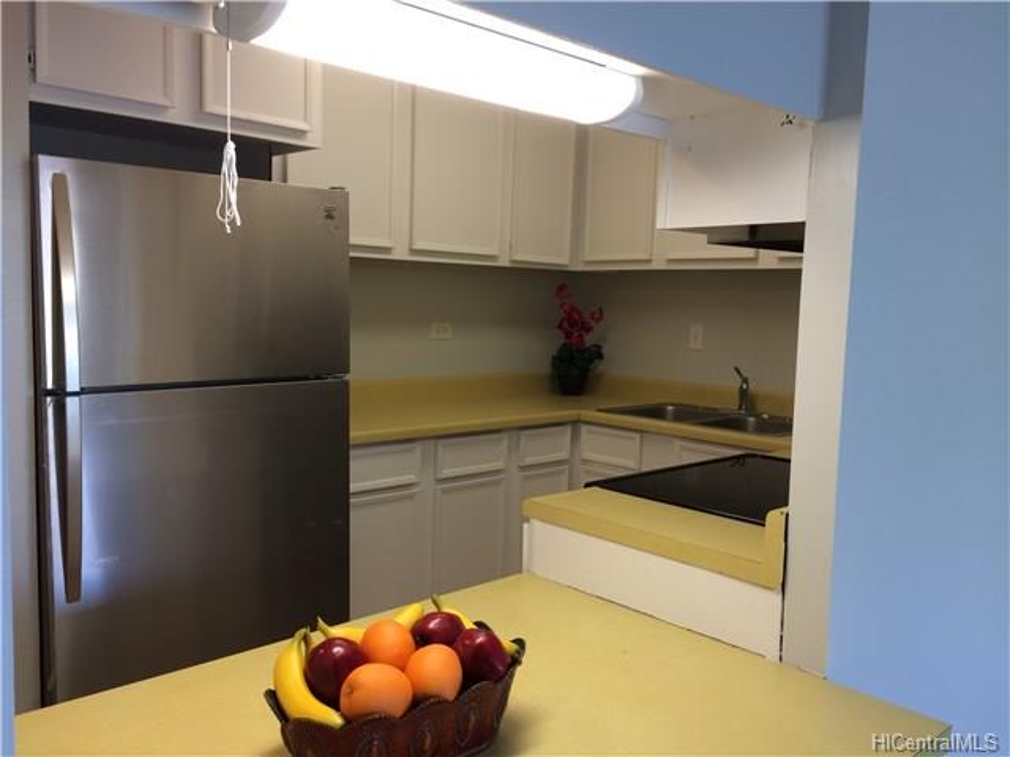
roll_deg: -1.8
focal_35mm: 29
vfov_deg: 48.2
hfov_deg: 61.7
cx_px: 505
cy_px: 378
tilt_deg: -3.0
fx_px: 846
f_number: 2.2
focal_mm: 4.15
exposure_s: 1/30
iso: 40
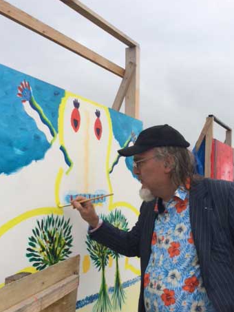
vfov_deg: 45.1
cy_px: 206
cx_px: 131
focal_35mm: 41
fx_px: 369
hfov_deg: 35.1
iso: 32
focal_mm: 4.15
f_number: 2.2
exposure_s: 1/1414
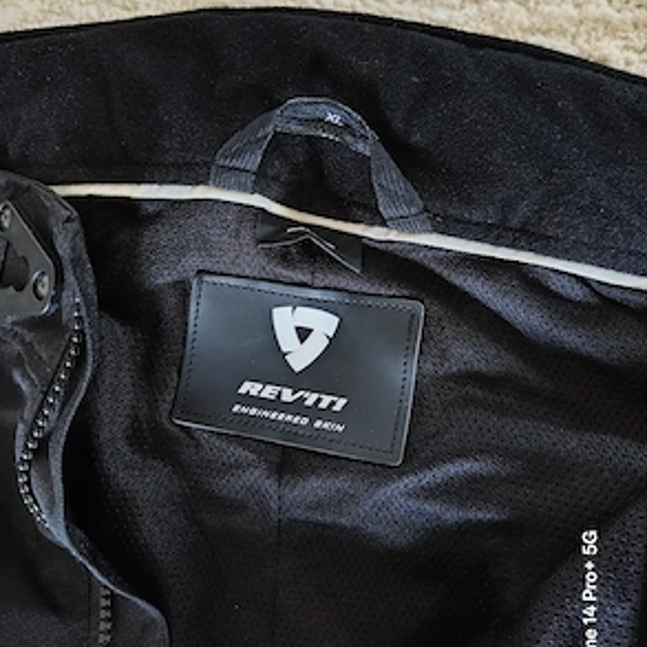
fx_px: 613
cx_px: 322
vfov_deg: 55.5
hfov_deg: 55.6
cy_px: 294
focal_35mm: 29
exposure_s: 1/25
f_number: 1.8
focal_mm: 5.59
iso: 3200
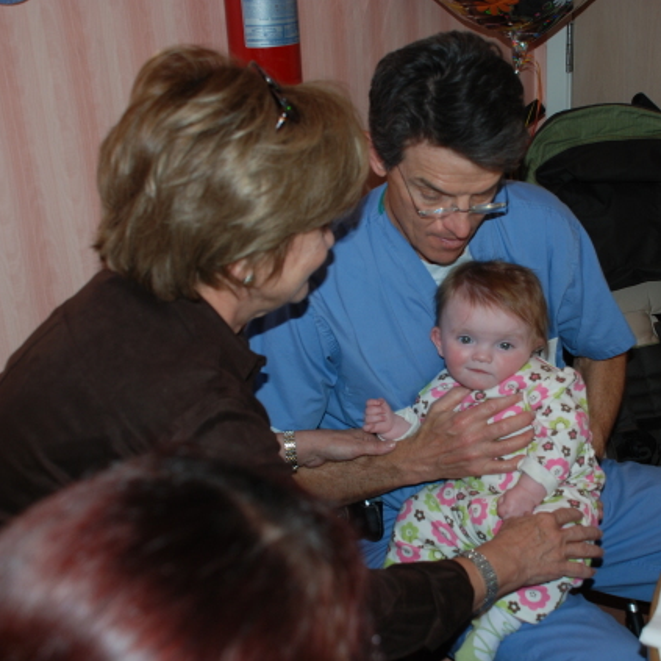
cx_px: 434
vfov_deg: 31.6
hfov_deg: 31.4
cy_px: 328
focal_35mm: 54
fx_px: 1167
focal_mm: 28
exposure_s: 1/60
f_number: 4
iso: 200
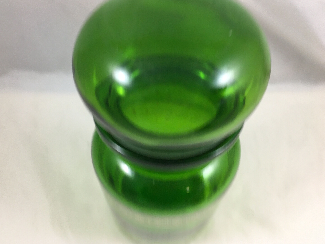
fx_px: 291
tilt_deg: -49.2
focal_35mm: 31
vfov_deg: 45.4
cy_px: 121
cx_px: 155
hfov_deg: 58.3
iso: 50
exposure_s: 1/33
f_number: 2.2
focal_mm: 4.15
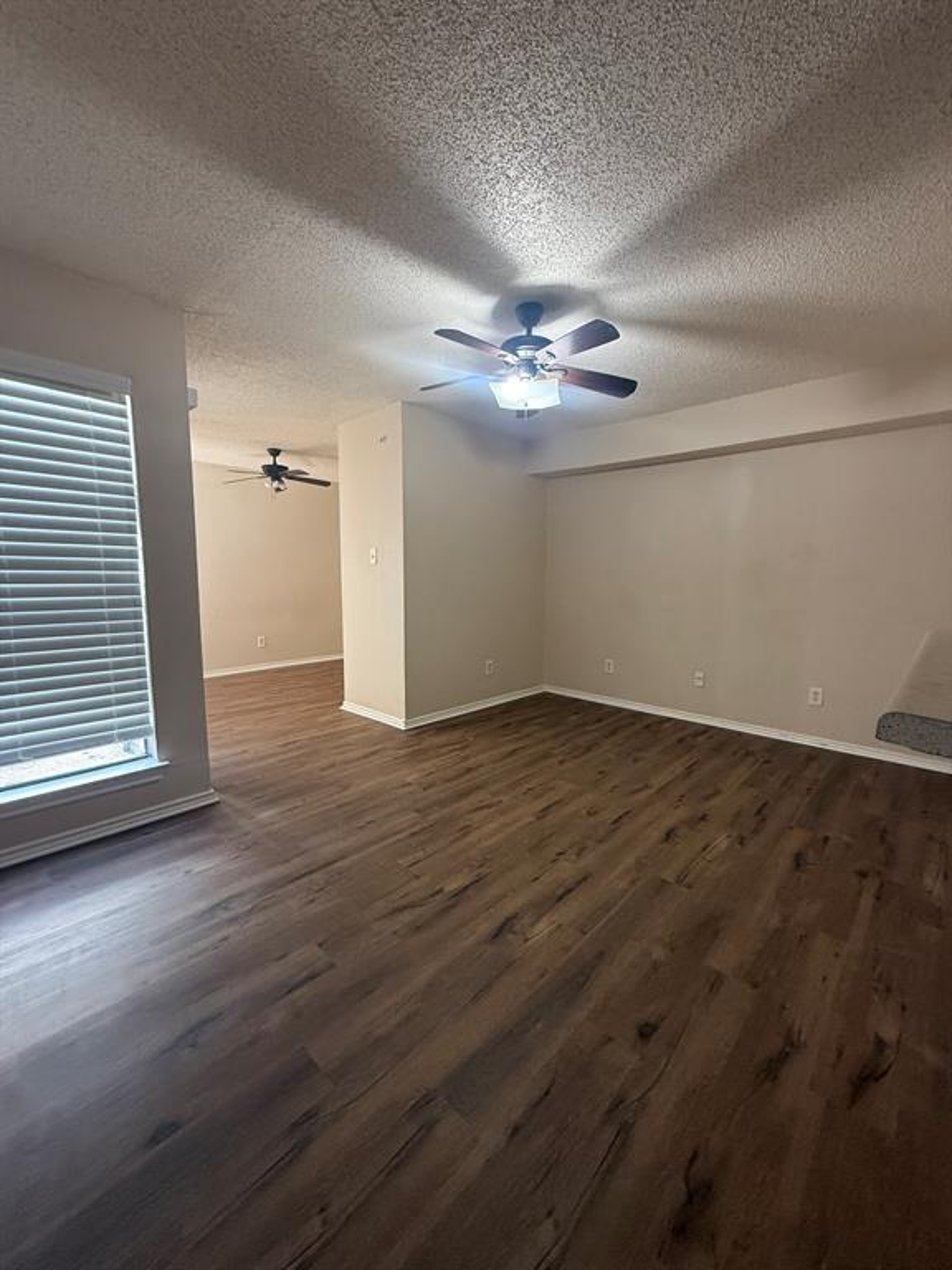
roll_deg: -0.7
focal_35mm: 14
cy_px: 635
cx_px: 476
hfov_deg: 85.7
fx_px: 513
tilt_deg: -5.0
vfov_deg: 102.1
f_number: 2.2
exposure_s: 1/120
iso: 320
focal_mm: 2.22
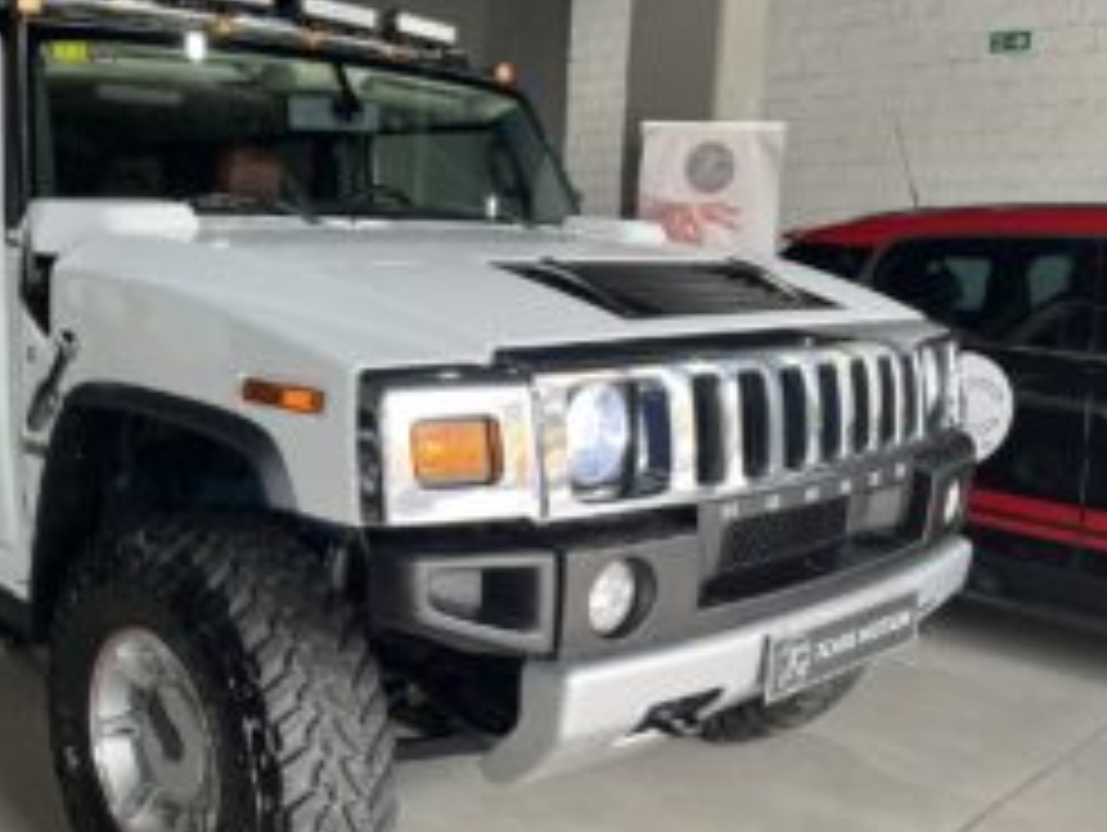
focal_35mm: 37
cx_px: 333
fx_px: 1184
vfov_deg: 38.7
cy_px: 438
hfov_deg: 48.9
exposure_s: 1/113
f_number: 1.6
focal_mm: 5.1
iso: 32
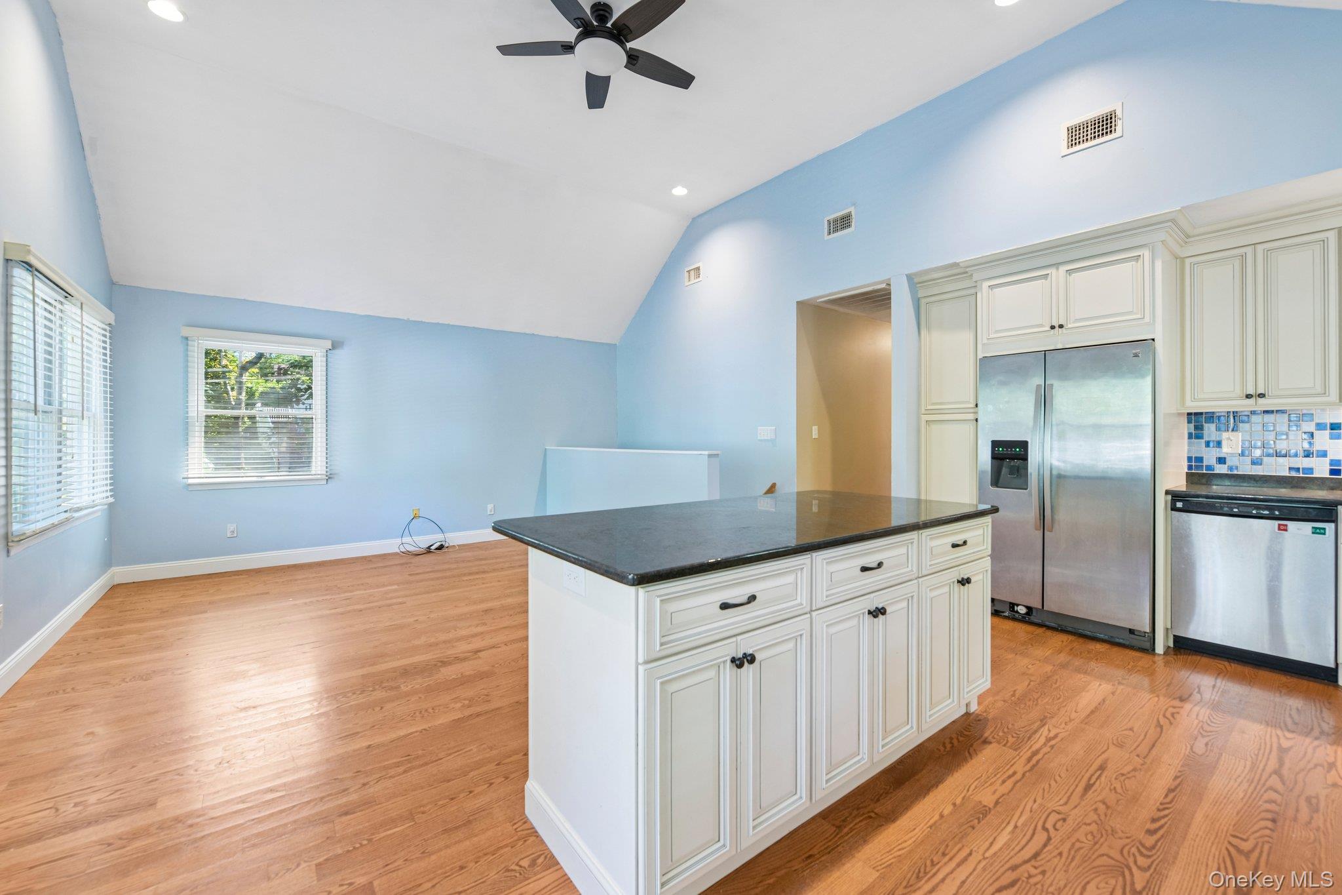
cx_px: 671
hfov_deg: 104.3
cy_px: 448
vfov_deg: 81.2
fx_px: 522
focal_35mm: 14
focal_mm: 14
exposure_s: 1/5
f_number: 8
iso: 400
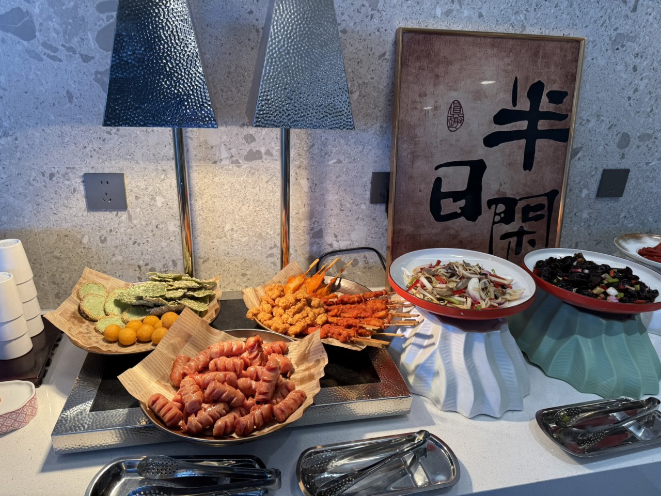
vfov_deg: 56.8
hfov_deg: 71.6
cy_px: 248
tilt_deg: -20.6
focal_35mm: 24
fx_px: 458
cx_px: 330
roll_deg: -2.5
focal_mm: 6.76
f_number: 1.78
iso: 64
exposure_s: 1/123
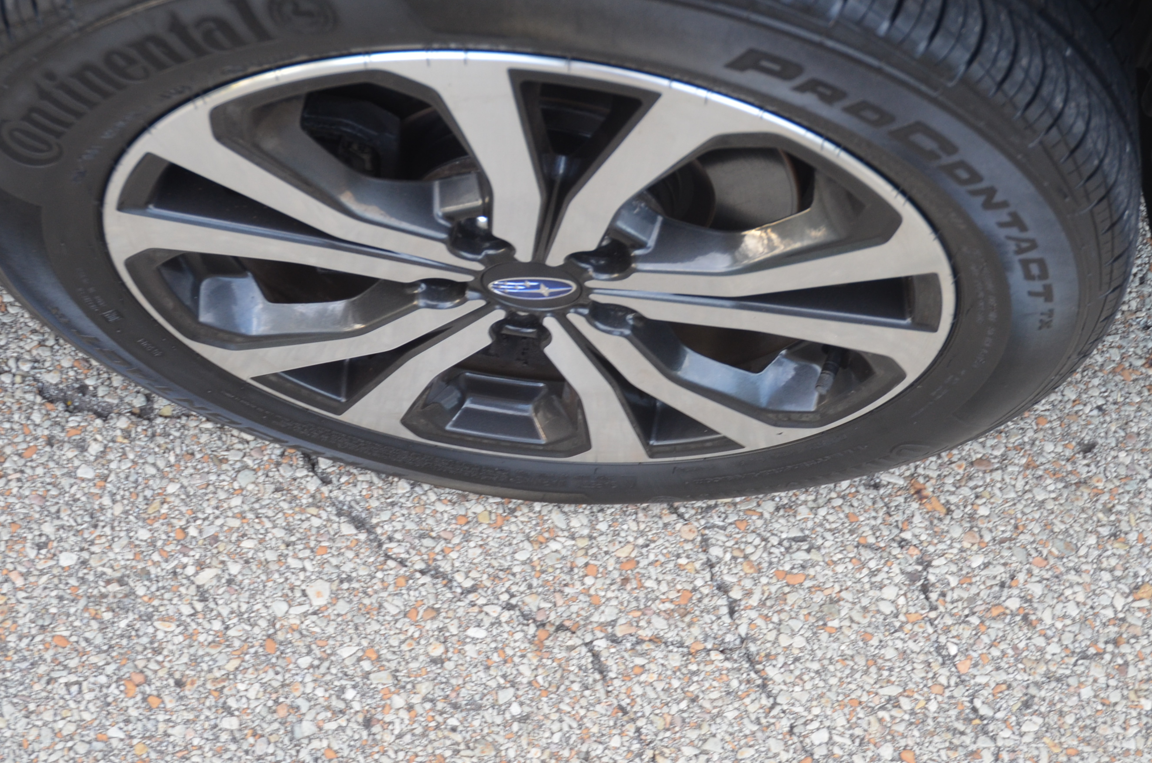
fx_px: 1811
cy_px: 255
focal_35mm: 57
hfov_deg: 35.2
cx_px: 652
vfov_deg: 23.7
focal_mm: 27
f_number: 4
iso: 400
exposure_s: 1/60
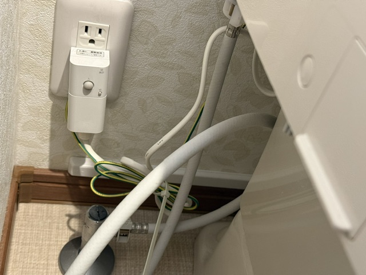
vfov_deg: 30.3
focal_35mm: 48
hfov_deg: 39.7
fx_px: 508
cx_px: 183
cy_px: 138
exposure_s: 1/33
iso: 400
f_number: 1.78
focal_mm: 6.76
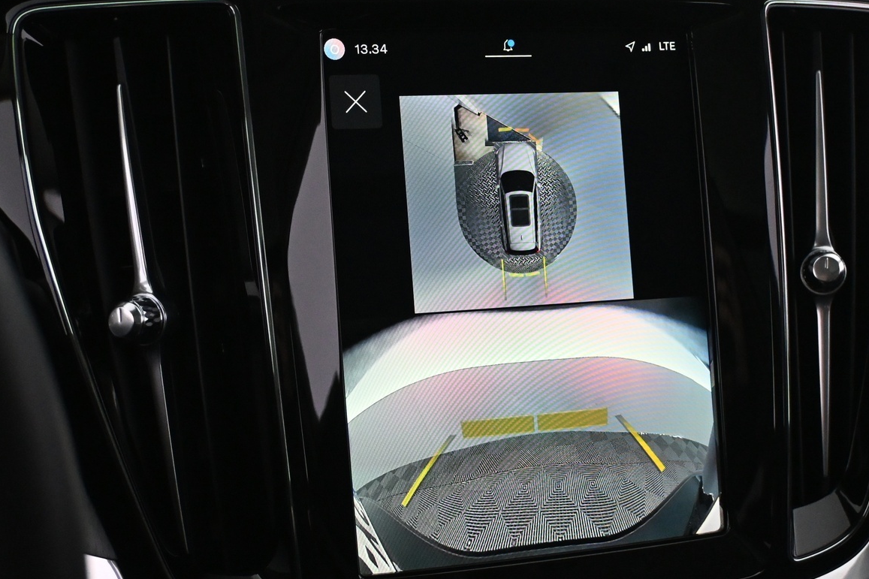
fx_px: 1520
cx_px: 472
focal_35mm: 63
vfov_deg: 21.6
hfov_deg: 31.9
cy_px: 288
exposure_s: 1/60
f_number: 4.8
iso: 4000
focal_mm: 30
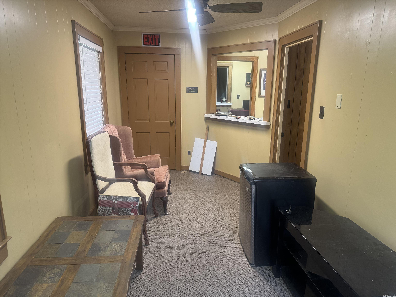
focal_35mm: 24
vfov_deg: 56.8
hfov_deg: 71.6
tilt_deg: -14.2
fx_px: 275
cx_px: 198
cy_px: 148
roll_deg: -1.6
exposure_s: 1/60
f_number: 1.78
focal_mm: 6.76
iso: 200
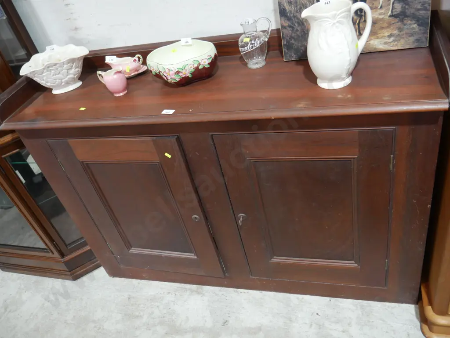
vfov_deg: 46.8
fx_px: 390
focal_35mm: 30
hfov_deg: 59.9
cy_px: 169
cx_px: 225
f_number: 3.6
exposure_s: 1/60
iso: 640
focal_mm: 15
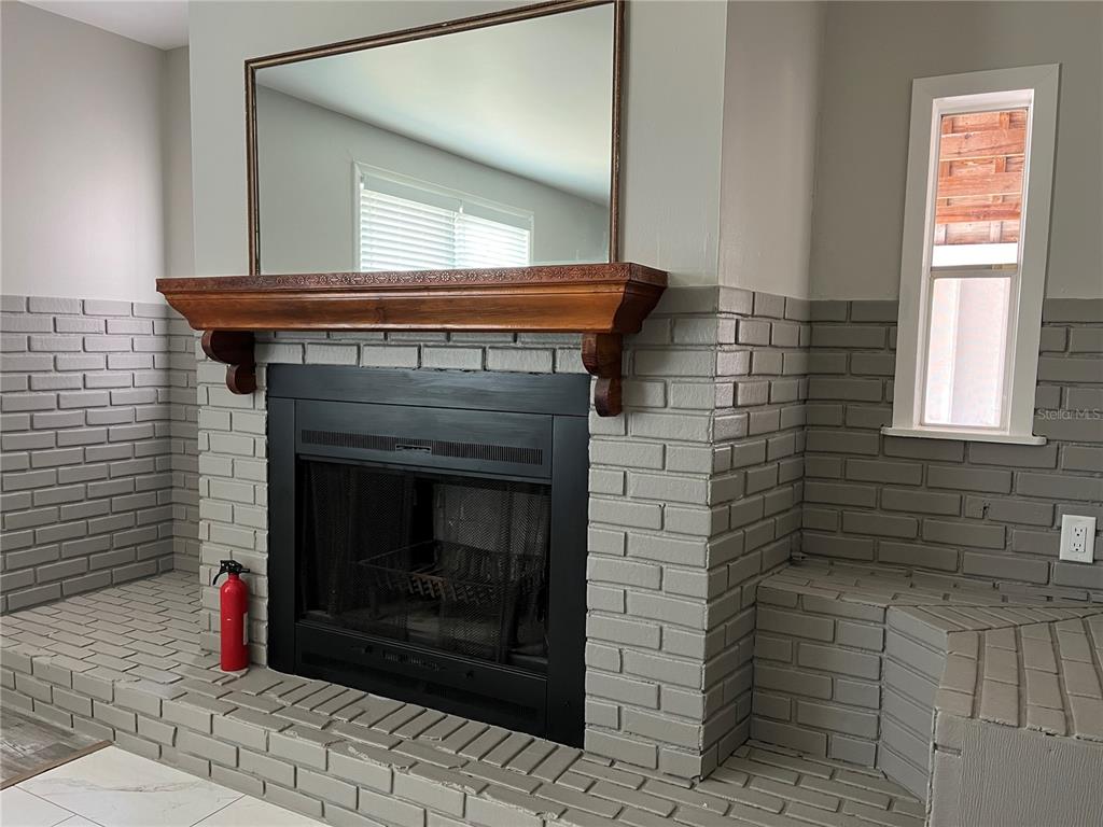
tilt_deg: -5.4
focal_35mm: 26
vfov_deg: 53.1
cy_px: 414
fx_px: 828
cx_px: 552
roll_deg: -1.4
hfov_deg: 67.3
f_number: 1.6
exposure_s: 1/60
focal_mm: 5.1
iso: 250
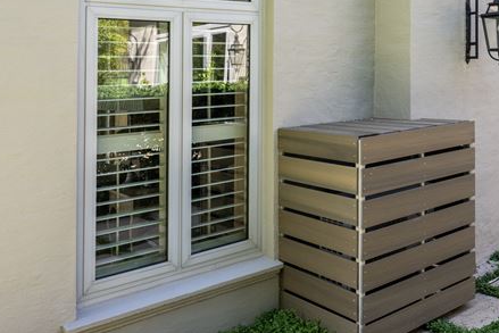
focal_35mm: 41
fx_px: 568
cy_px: 92
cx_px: 372
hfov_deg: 45.8
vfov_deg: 32.2
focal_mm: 24
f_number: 6.3
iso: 400
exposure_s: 1/250
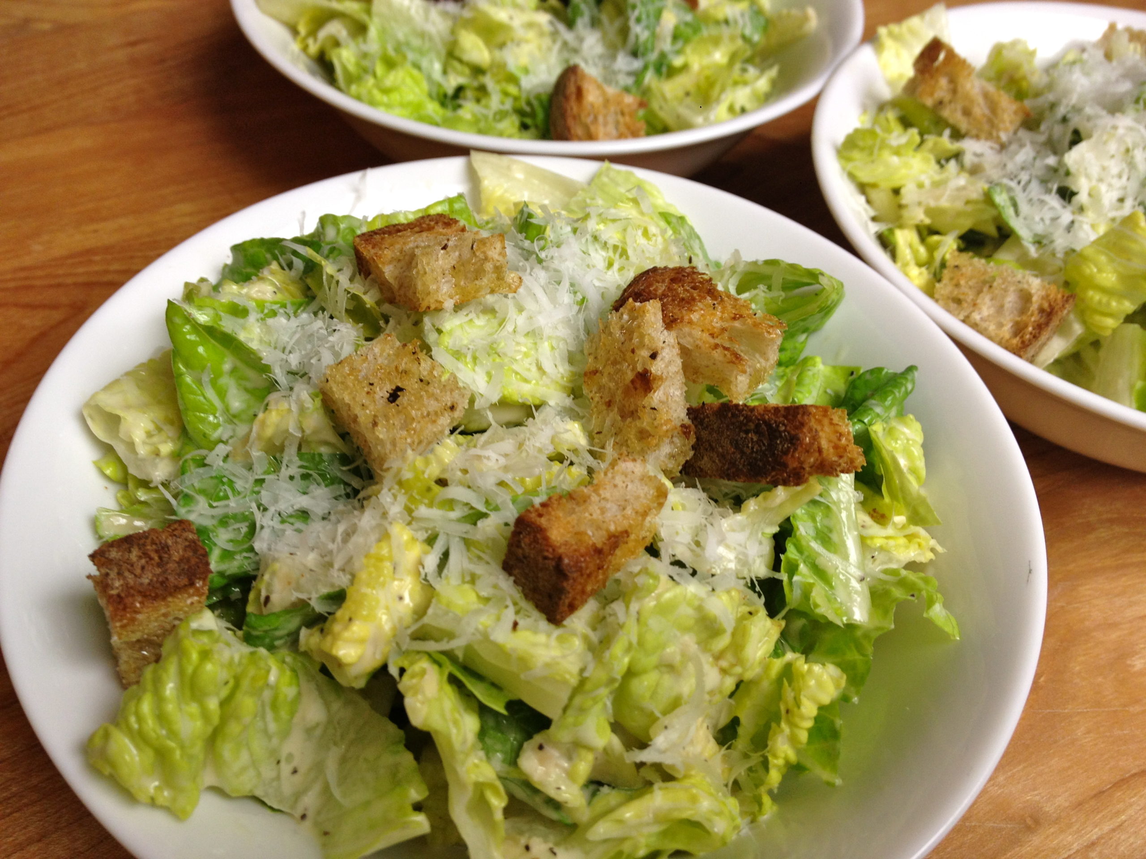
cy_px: 430
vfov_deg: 40.7
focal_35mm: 35
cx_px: 573
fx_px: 1159
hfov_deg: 52.6
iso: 50
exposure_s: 1/40
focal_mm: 4.28
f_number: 2.4
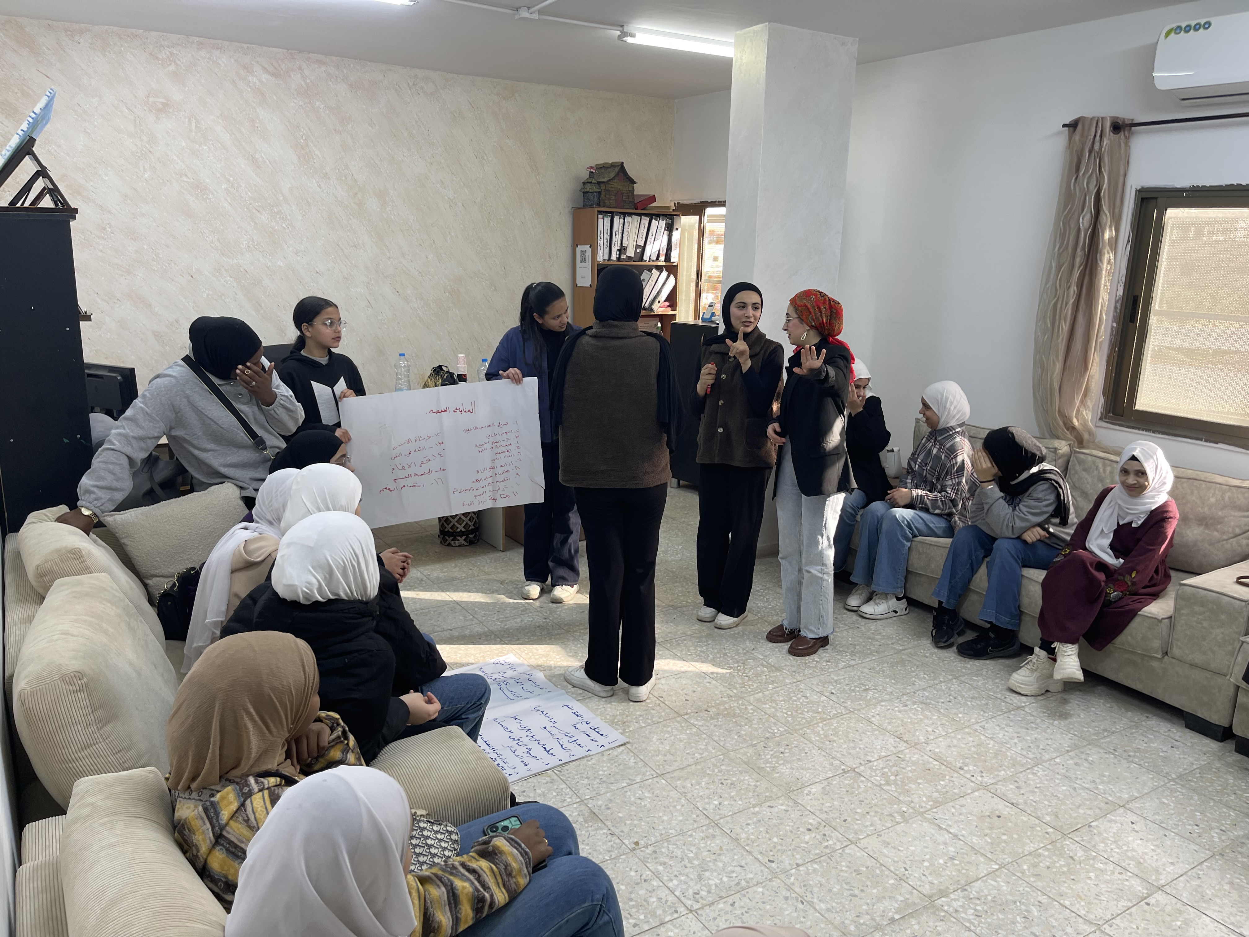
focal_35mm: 25
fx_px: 902
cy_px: 468
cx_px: 624
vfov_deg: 54.9
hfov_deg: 69.4
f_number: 1.6
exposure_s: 1/100
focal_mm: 5.1
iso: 40
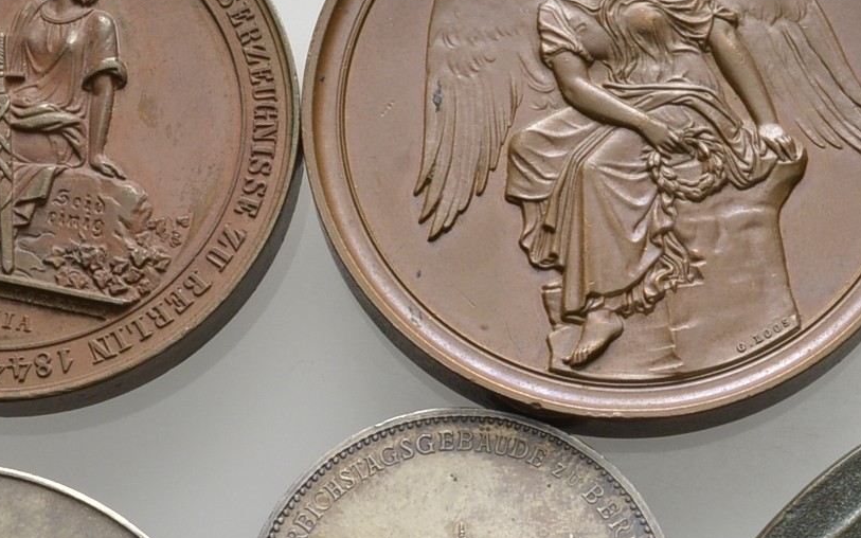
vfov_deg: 11.7
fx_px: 2604
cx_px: 681
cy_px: 560
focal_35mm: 111
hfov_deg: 18.6
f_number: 14
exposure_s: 1/125
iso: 400
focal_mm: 24
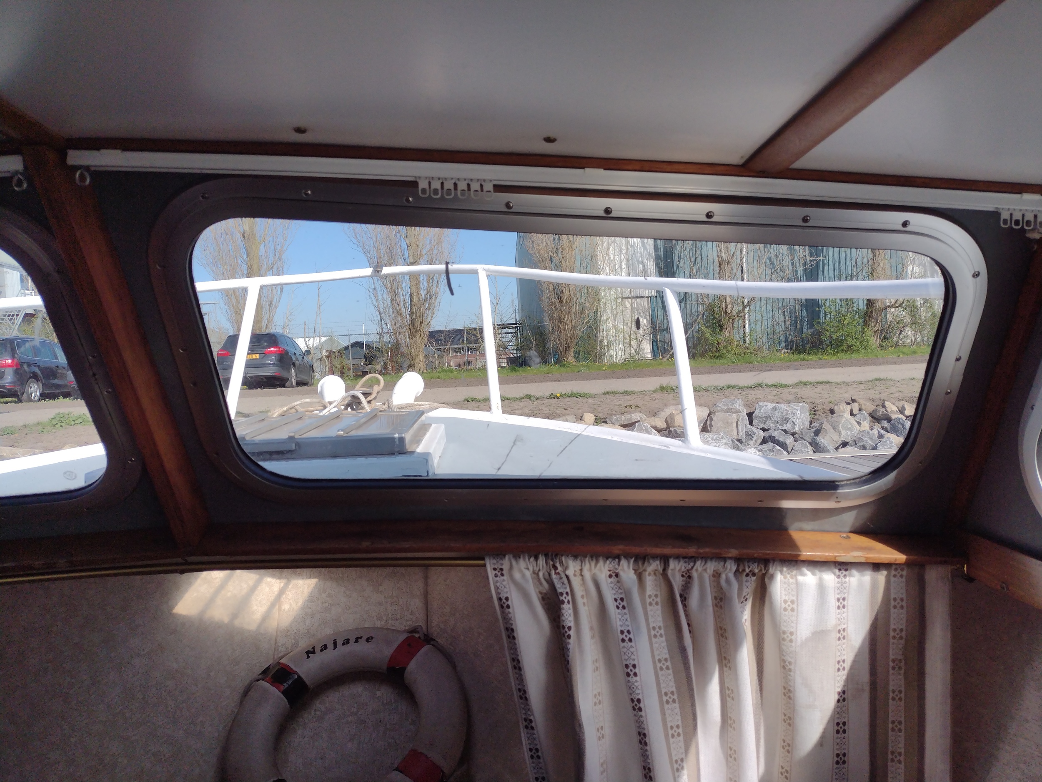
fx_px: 813
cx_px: 521
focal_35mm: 27
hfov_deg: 65.3
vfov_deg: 51.4
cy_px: 391
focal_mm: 4.71
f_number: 1.7
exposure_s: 1/2112
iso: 100
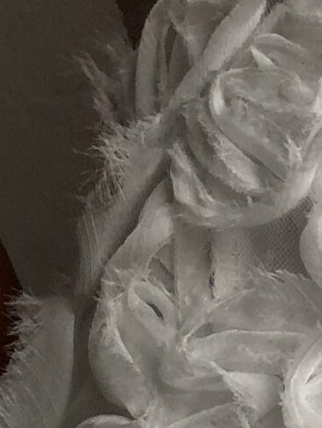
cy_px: 1037
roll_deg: +1.1
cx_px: 759
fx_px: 1797
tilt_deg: -9.4
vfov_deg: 11.3
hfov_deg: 9.2
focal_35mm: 145
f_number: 1.8
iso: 25
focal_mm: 3.99
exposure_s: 1/33
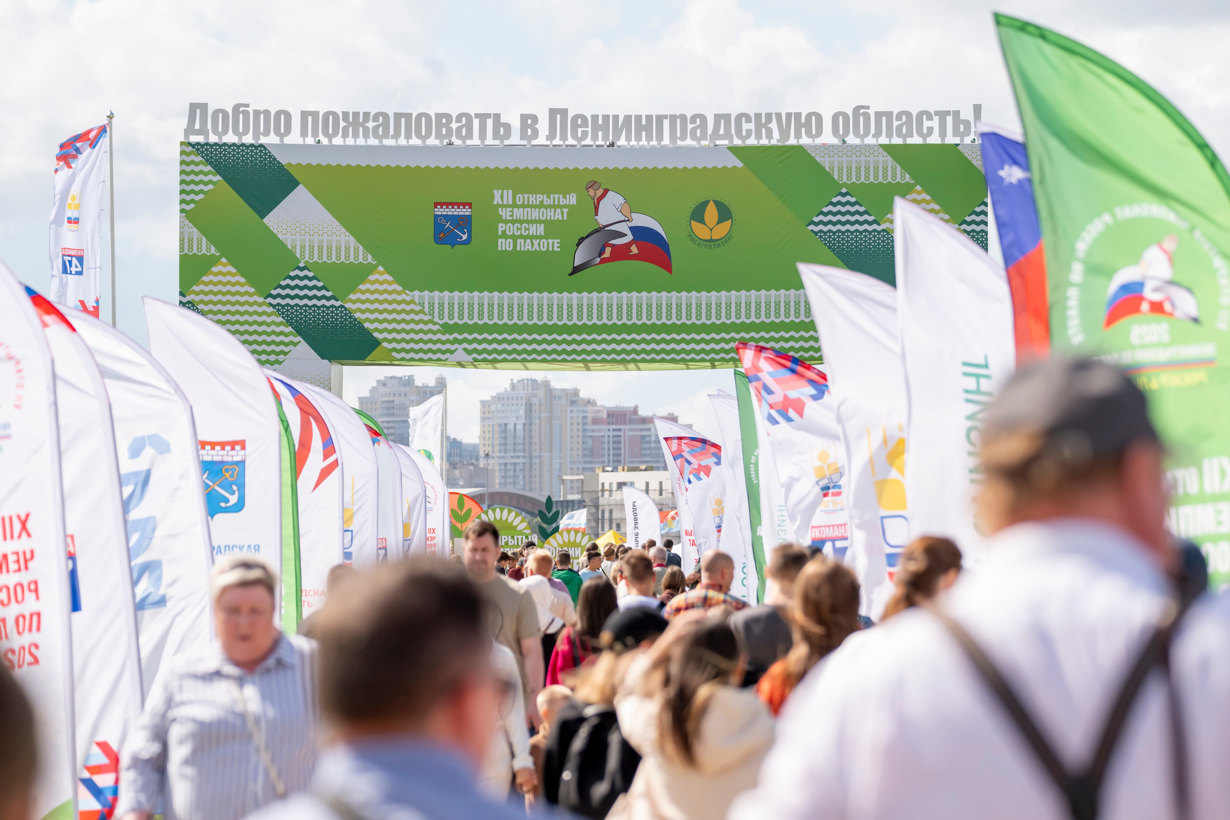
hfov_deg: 10.2
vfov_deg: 6.8
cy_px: 397
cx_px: 637
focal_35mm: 201
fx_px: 6876
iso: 1000
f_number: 5.6
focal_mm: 180
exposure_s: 1/4000
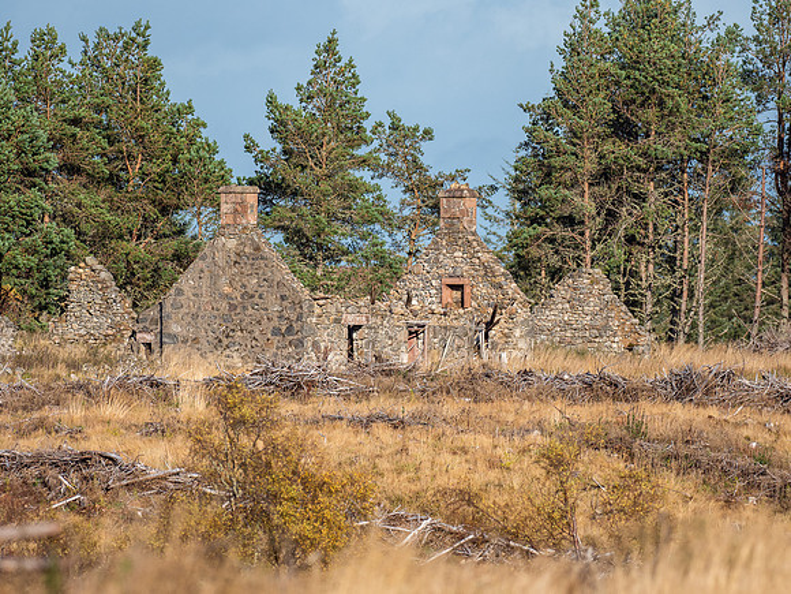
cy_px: 297
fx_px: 13733
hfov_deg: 3.3
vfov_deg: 2.5
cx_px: 396
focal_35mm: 601
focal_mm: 300
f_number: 4
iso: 200
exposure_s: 1/1600
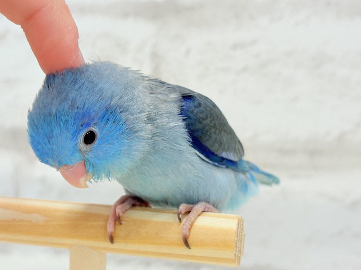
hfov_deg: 31.7
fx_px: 636
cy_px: 135
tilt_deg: -2.6
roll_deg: -0.2
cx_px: 160
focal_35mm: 61
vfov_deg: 24.0
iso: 80
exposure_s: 1/100
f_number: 1.6
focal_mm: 5.96
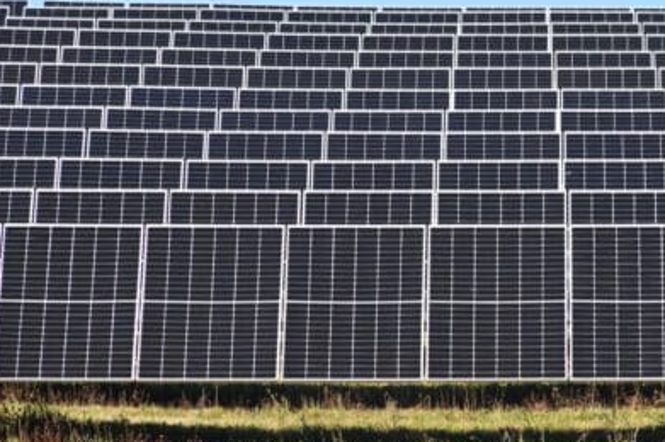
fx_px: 10631
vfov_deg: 2.4
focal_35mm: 576
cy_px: 362
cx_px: 480
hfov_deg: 3.6
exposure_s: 1/60
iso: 31
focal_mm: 300
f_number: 9
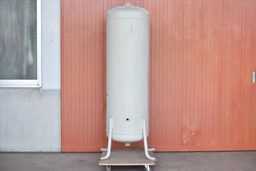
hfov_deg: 24.6
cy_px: 86
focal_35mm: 82
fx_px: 587
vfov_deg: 16.6
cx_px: 128
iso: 1250
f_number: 6.3
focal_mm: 55
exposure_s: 1/640
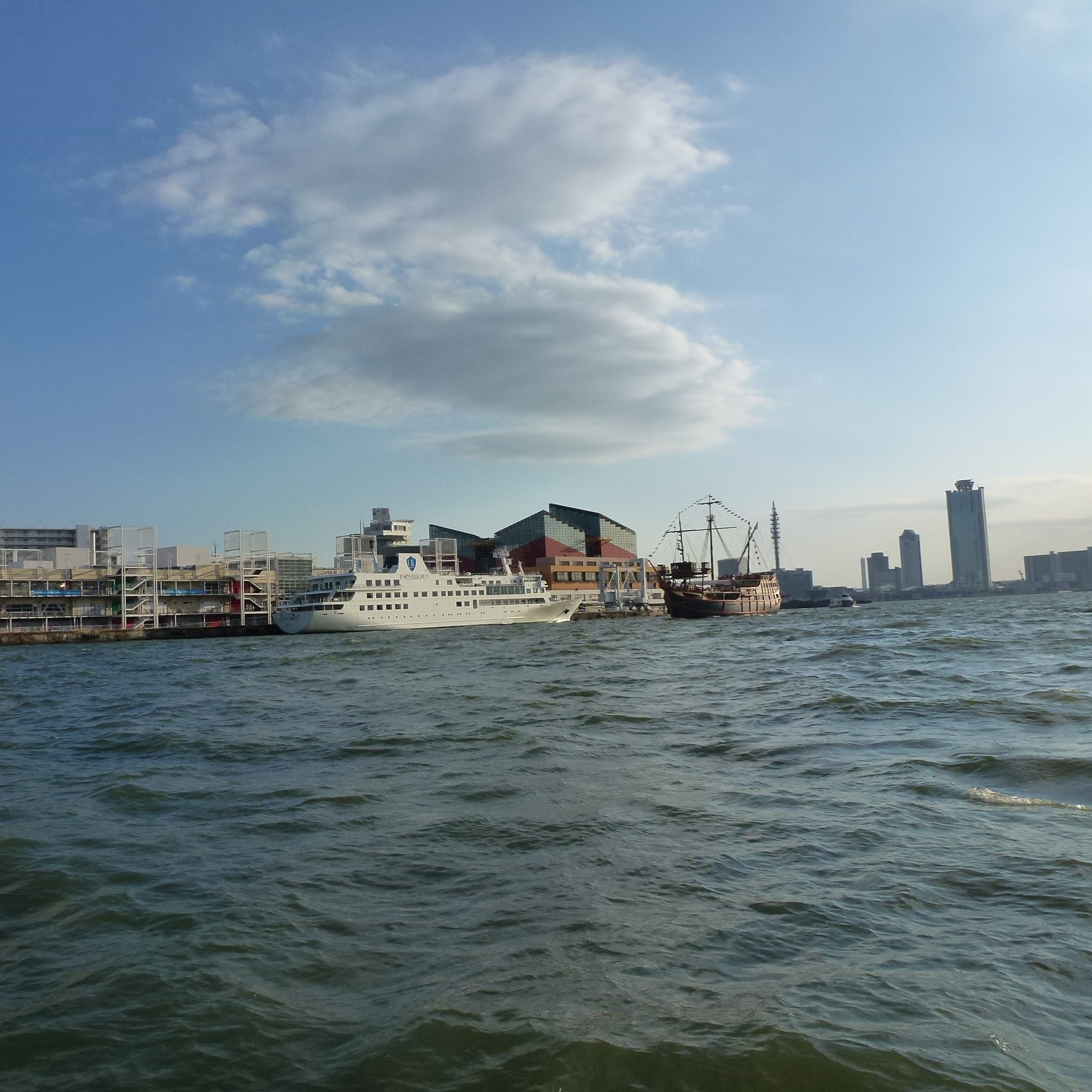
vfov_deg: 55.6
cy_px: 535
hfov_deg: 55.1
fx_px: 1035
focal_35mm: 29
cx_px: 420
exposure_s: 1/1300
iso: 160
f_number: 4
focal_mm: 4.3
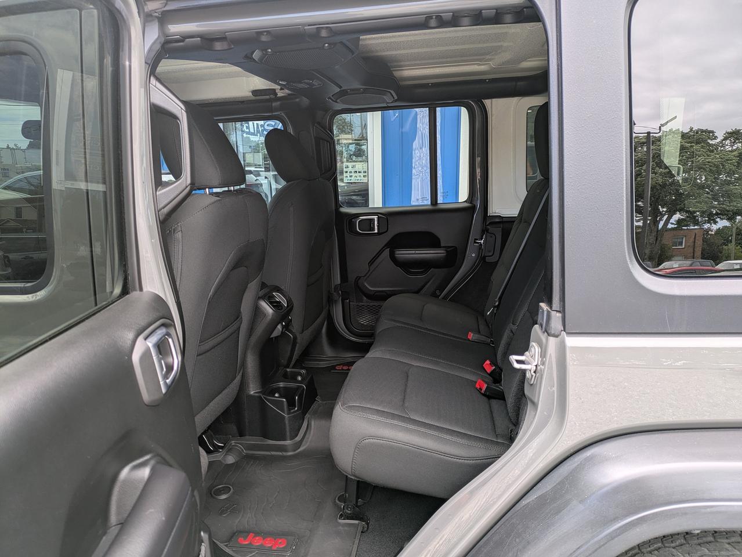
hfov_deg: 69.4
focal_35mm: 25
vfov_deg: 54.9
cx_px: 371
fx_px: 536
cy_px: 278
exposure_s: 1/145
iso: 40
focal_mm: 5.43
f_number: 1.89
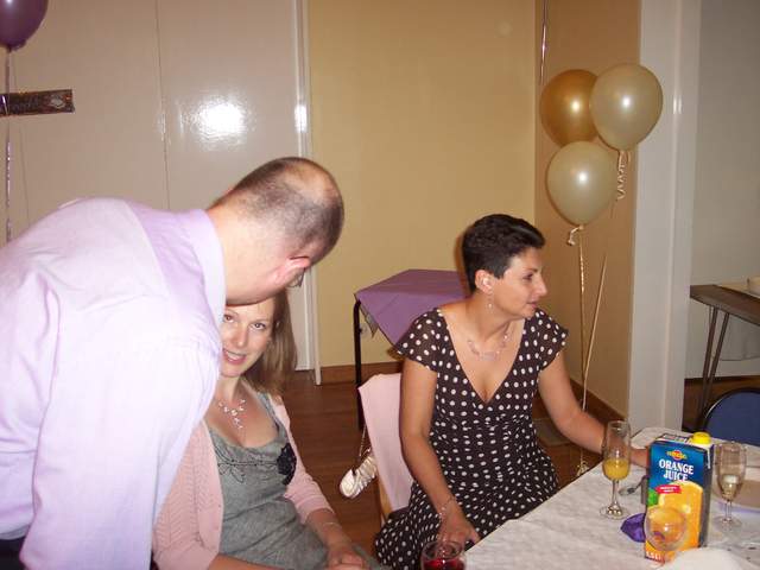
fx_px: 834
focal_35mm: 38
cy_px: 285
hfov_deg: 49.0
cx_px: 380
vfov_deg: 37.7
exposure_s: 1/30
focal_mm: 8
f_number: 2.8
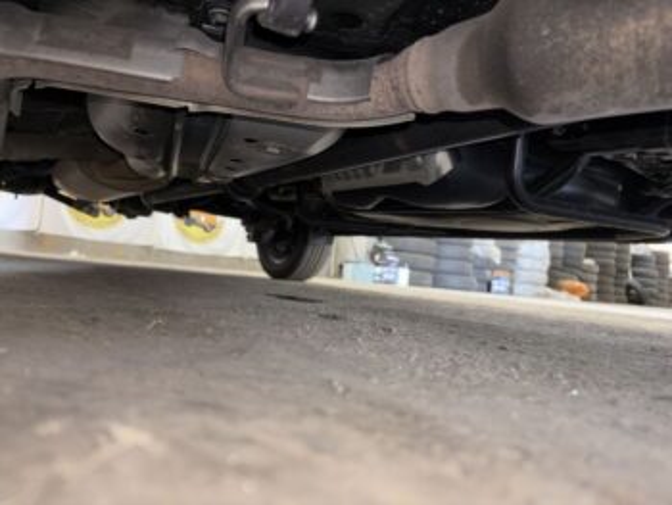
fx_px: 505
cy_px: 252
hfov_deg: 67.3
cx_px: 336
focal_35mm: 26
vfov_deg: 53.1
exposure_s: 1/7
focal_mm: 5.96
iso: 40
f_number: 1.6
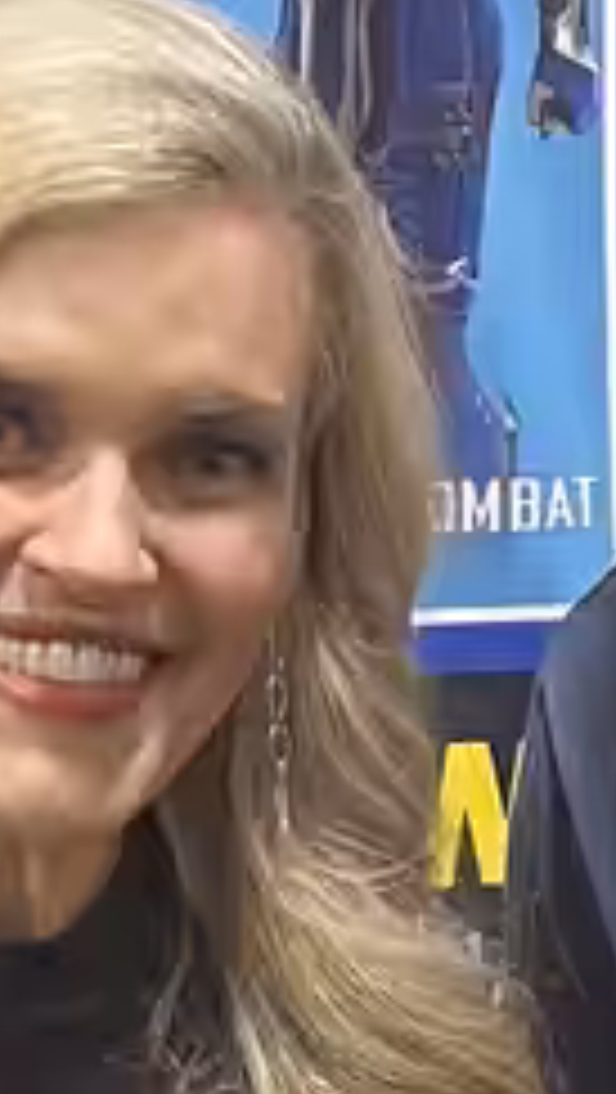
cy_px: 693
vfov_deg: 47.8
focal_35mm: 42
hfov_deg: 27.1
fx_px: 1217
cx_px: 27
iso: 160
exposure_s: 1/60
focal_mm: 5.7
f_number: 1.5
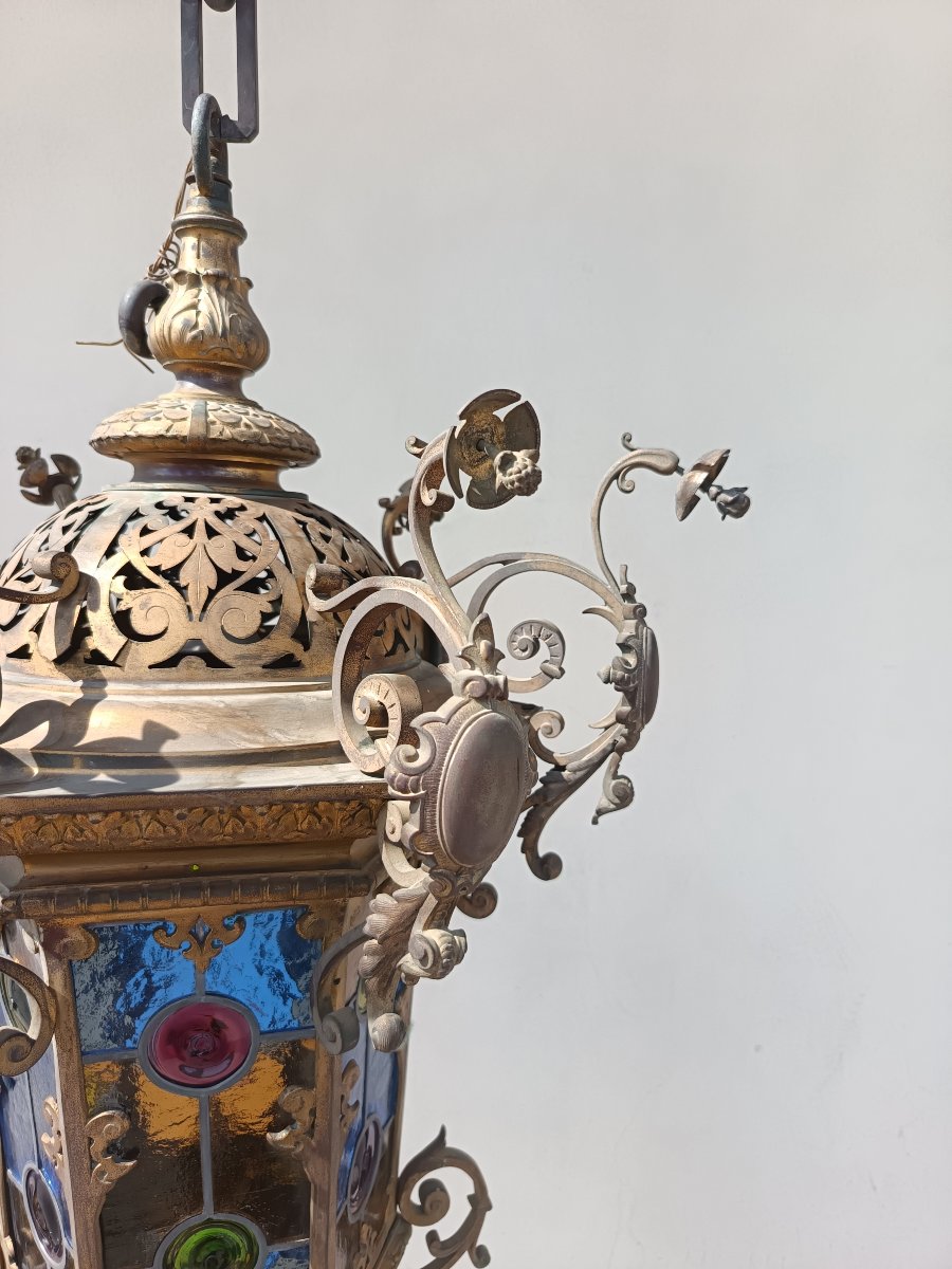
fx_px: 880
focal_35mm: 24
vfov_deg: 71.6
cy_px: 634
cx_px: 476
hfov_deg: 56.8
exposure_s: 1/202
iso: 100
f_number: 1.75
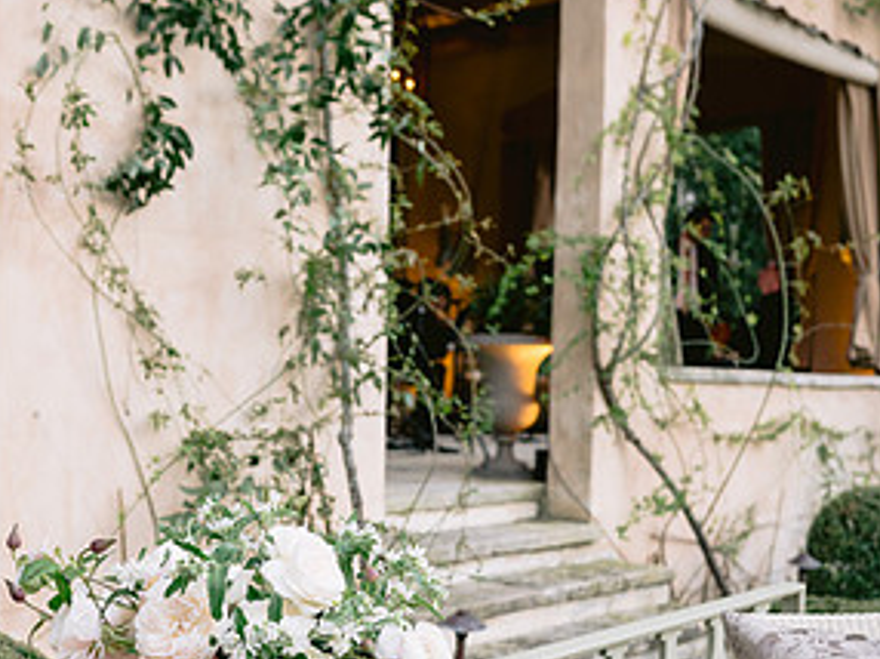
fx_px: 1346
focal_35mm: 53
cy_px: 524
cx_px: 425
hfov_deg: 36.2
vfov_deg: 27.0
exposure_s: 1/125
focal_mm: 35
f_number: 3.2
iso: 400
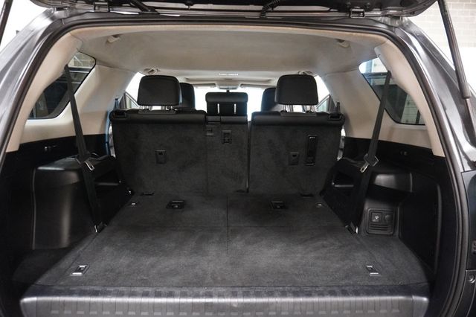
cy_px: 158
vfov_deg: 53.1
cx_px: 238
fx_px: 317
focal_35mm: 24
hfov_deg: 73.8
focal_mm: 16
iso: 6400
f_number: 3.5
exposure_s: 1/25
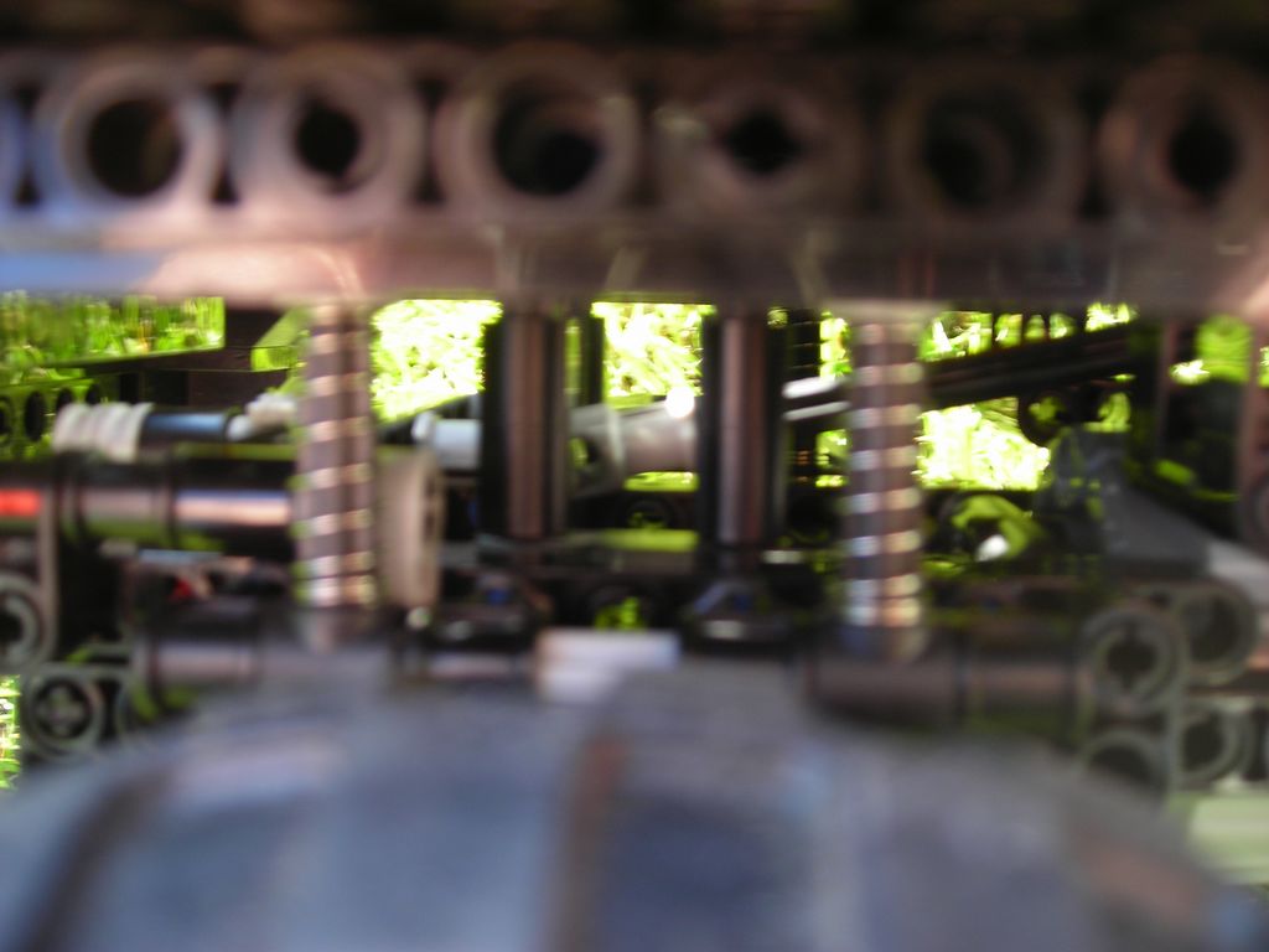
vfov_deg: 37.7
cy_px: 476
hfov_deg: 49.0
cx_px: 634
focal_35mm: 38
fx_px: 1393
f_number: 3.2
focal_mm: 6.3
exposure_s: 1/16.6
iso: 50
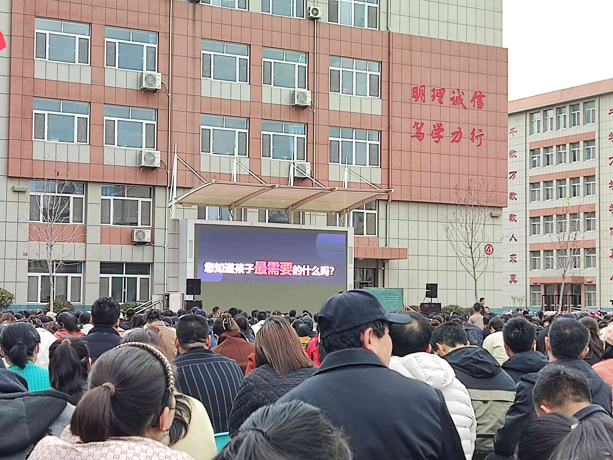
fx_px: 1204
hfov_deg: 28.6
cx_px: 306
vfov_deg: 21.6
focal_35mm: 68
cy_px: 230
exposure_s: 1/100
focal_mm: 4.71
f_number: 1.79
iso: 51
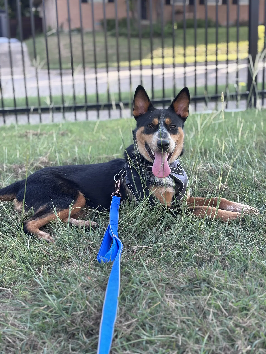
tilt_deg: -13.3
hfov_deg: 28.0
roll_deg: +0.6
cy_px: 177
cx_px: 133
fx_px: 533
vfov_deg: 36.8
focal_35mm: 52
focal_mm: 5.96
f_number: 1.6
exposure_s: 1/304
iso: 32
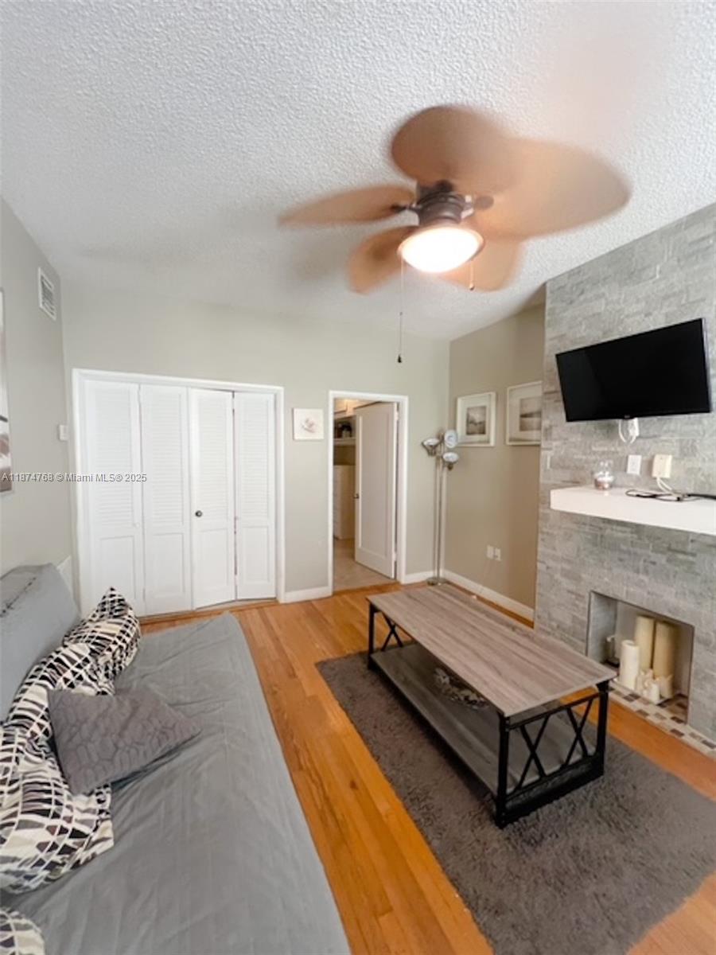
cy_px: 478
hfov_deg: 89.9
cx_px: 358
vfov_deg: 106.2
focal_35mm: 13
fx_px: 359
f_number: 1.8
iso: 250
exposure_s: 1/60
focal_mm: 1.57
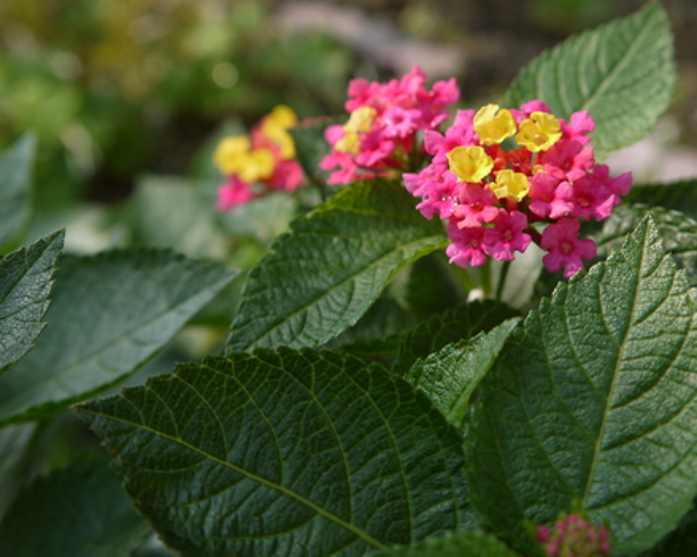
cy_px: 205
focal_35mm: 48
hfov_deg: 38.5
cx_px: 449
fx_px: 990
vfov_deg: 31.3
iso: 100
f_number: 5
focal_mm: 18
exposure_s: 1/160
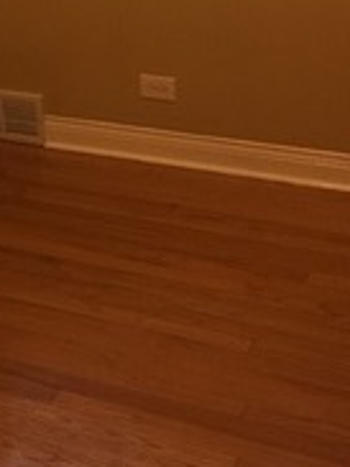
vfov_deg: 24.2
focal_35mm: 76
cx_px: 33
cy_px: -33
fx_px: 1026
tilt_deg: -13.2
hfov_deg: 19.0
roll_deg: +5.6
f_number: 2.2
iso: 80
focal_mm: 4.15
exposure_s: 1/15
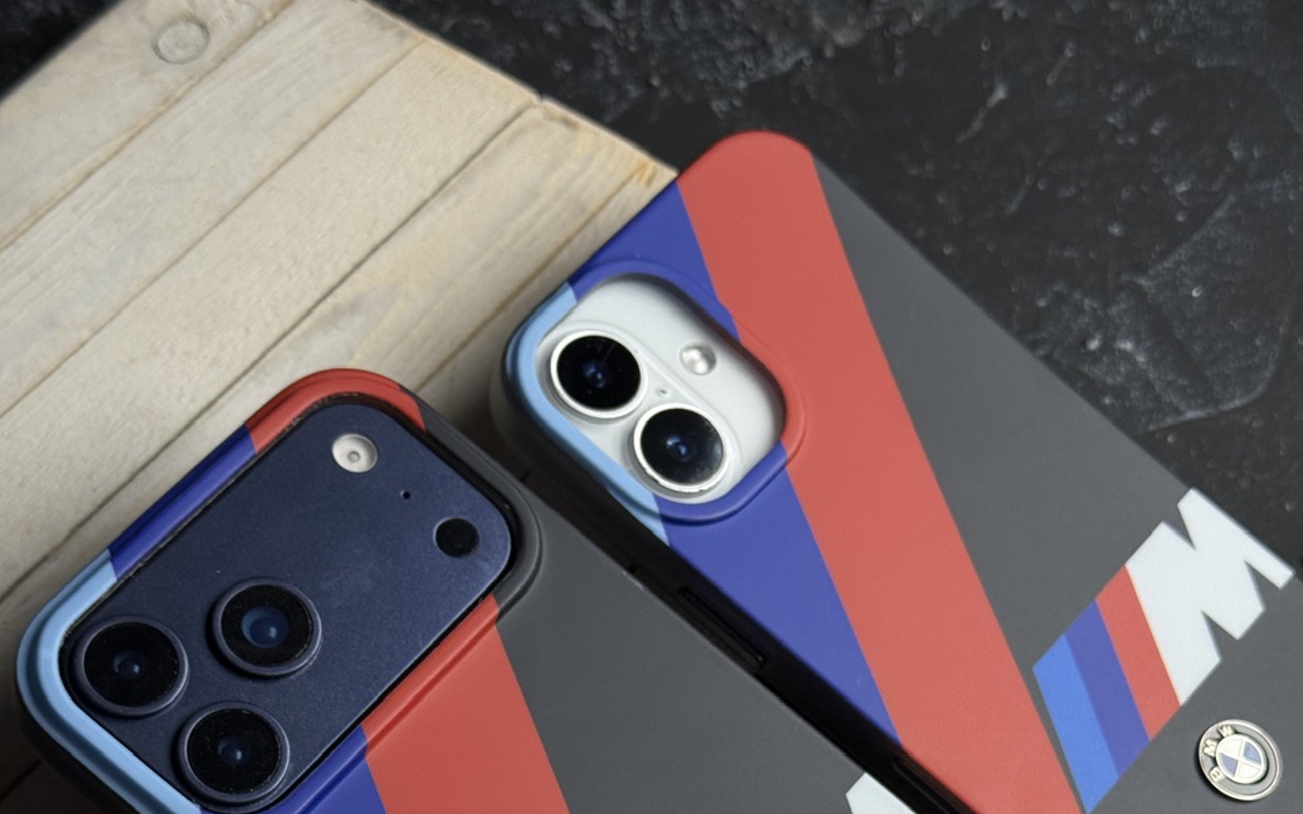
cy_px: 800
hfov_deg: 30.2
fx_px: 2415
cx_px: 652
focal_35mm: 68
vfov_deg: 18.7
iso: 64
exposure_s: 1/2762
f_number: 1.78
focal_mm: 6.76
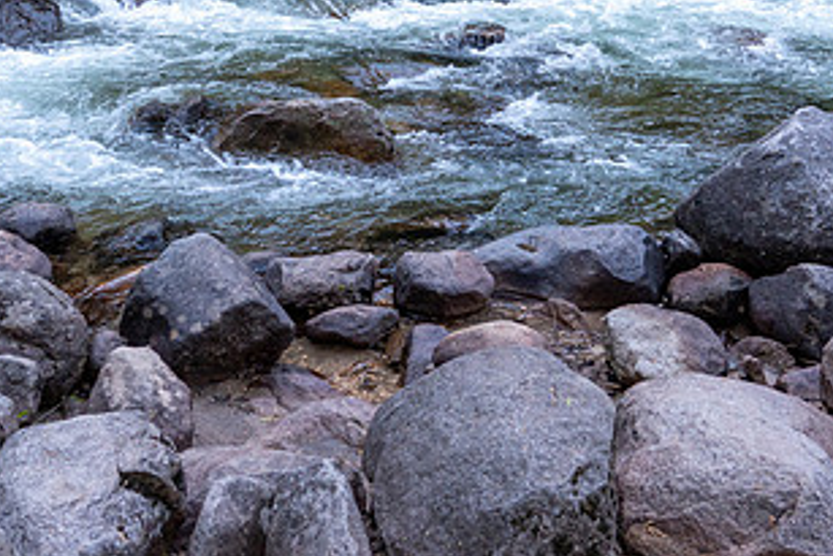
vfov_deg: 27.2
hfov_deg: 41.0
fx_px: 1111
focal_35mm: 48
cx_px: 358
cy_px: 64
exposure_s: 1/250
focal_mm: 8.8
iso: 320
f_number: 2.4
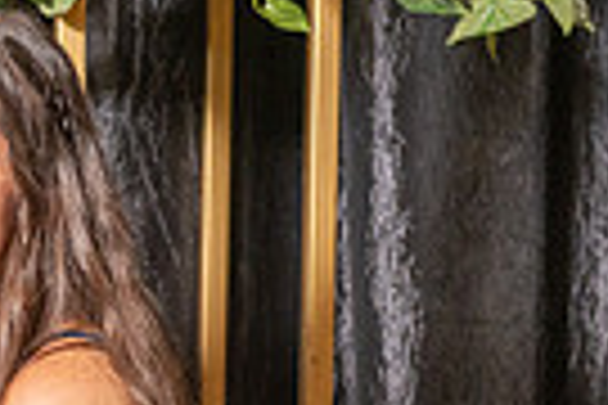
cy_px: 641
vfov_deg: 5.3
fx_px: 4340
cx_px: -554
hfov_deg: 7.7
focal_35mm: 257
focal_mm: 60
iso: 800
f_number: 4
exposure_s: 1/200
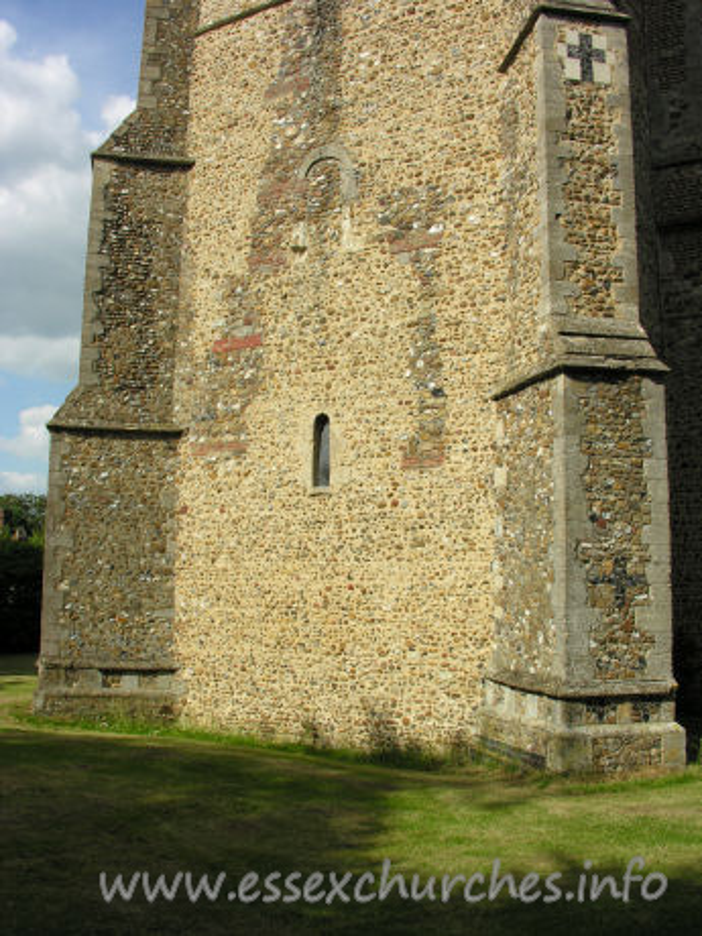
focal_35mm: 35
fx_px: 946
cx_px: 351
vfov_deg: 52.6
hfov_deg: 40.7
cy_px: 468
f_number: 6.3
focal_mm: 8.9
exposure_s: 1/207
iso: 50
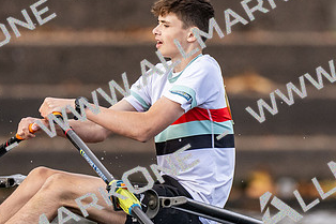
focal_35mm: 1665
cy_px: 141
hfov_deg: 1.2
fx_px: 15531
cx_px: 168
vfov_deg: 0.8
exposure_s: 1/2500
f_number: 4
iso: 720
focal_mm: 600
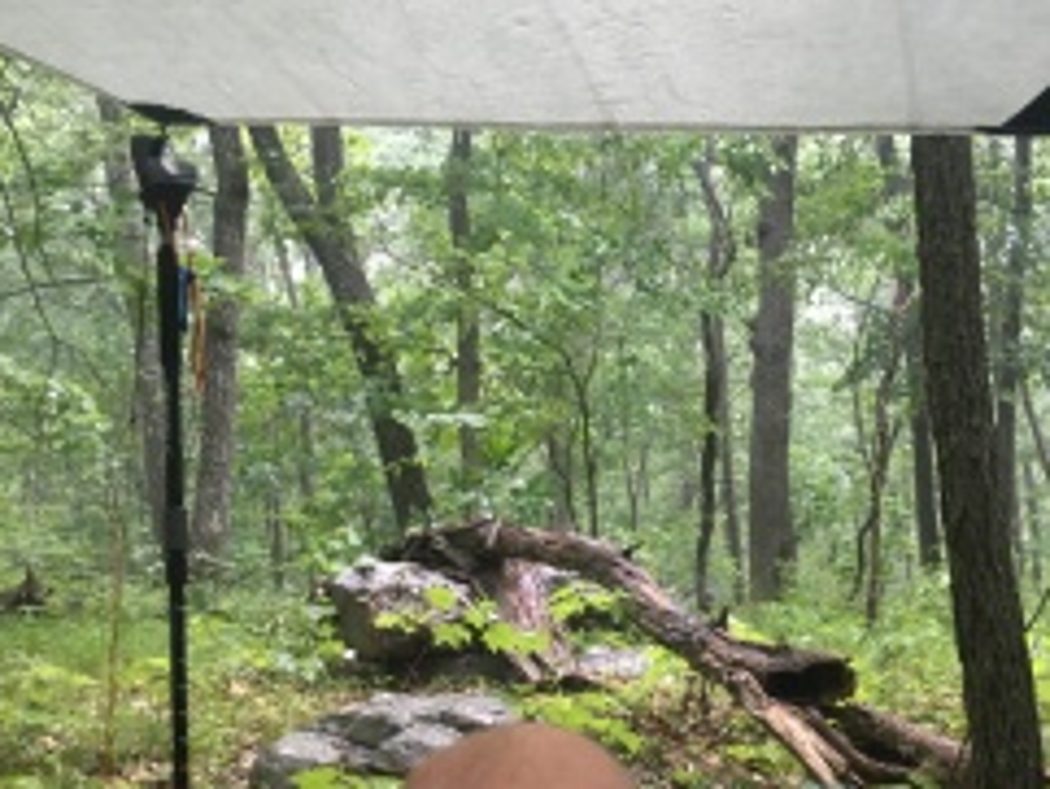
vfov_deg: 32.7
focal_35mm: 44
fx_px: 1335
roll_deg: +2.2
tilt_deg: +1.4
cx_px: 749
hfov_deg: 42.0
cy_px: 497
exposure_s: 1/30
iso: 100
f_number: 2.2
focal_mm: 4.15
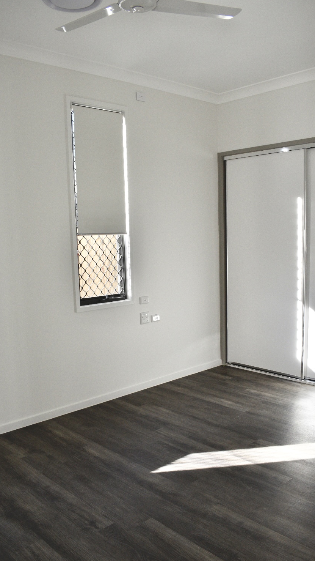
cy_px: 302
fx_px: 460
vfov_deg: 62.5
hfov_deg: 37.8
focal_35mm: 31
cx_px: 154
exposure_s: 1/160
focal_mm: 18
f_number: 6.3
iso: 400
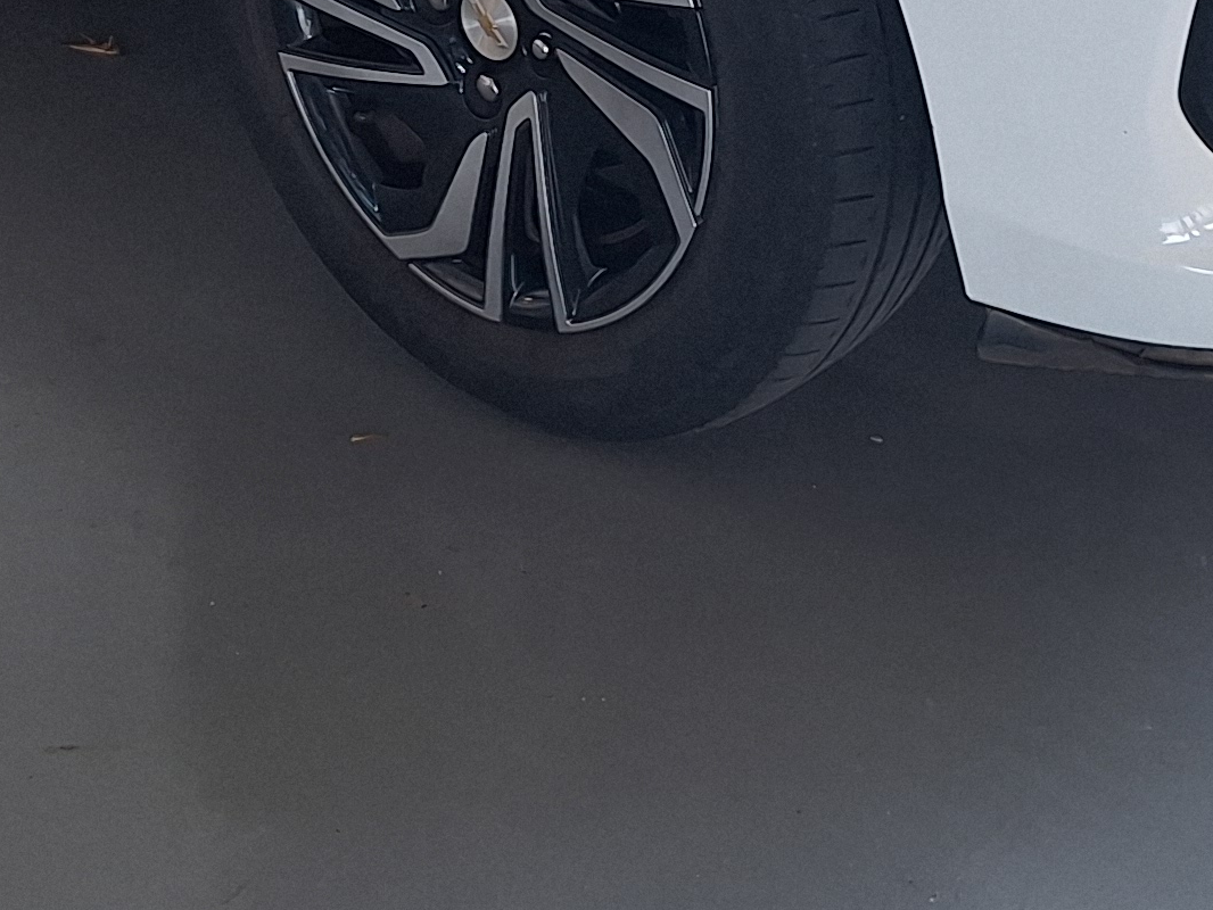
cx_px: 503
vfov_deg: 15.2
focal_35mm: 88
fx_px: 3084
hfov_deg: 22.2
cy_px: -561
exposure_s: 1/60
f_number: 1.8
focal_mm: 5.54
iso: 50
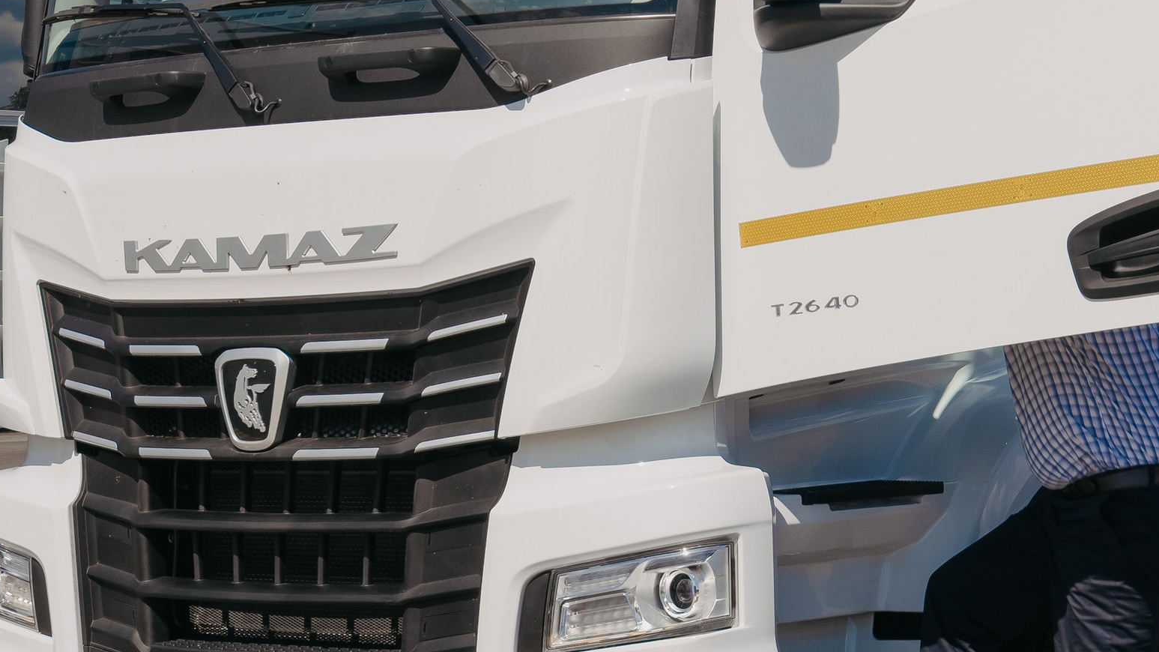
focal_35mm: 104
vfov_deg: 11.6
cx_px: 869
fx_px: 3196
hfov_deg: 20.4
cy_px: 100
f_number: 14
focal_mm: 40
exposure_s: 1/200
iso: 160
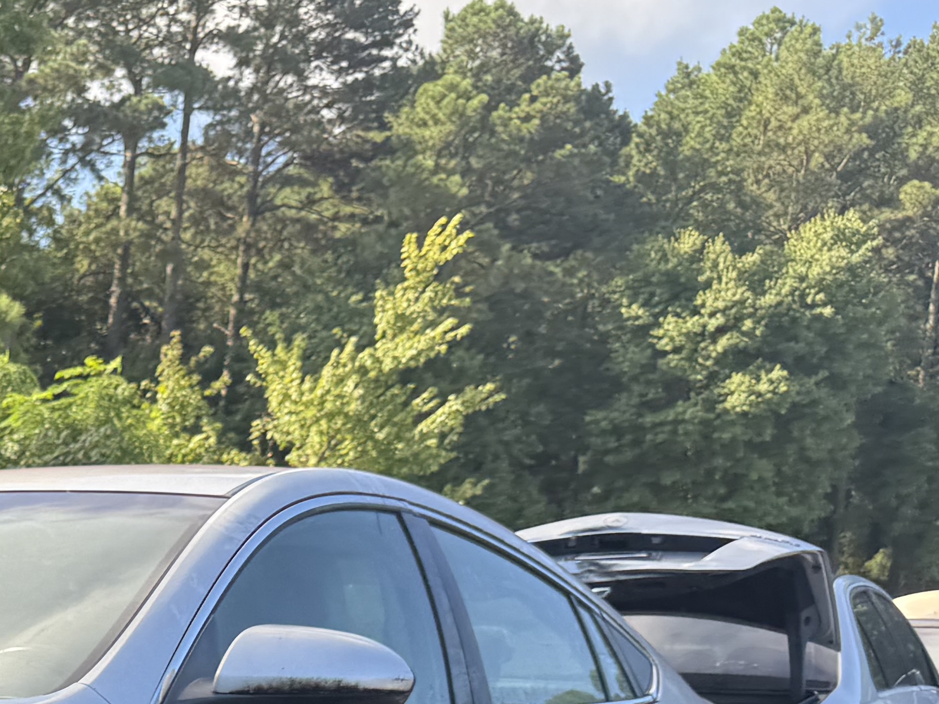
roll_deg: +1.2
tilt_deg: -6.7
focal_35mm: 74
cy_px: 862
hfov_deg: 23.4
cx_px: -264
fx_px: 2007
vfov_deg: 18.7
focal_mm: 6.76
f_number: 1.78
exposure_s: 1/627
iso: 80
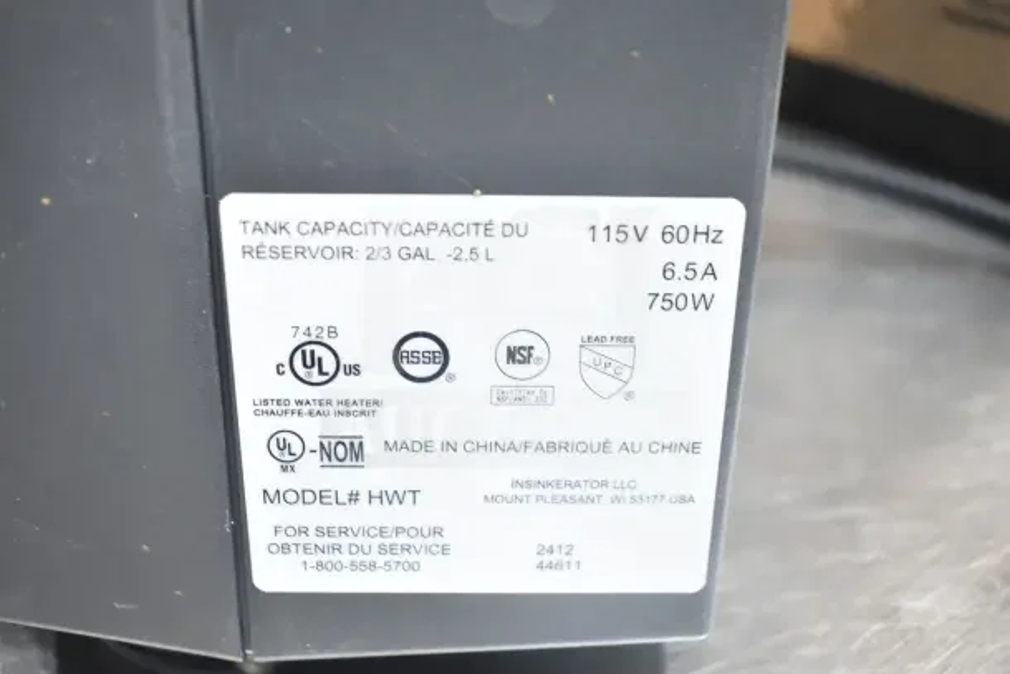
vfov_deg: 31.9
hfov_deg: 46.4
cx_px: 505
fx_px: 1179
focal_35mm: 42
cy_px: 337
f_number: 4.2
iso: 1600
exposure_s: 1/60
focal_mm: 28
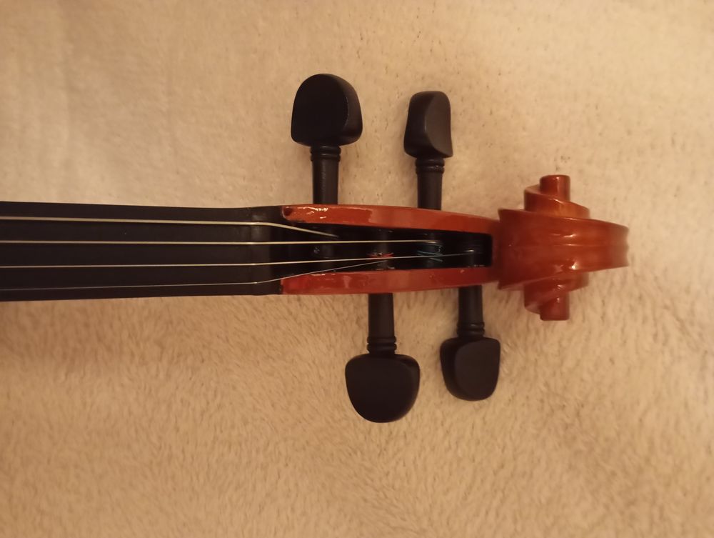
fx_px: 578
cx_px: 357
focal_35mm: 28
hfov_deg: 63.4
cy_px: 269
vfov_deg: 49.9
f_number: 1.8
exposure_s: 1/16.7
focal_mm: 4.27
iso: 6525
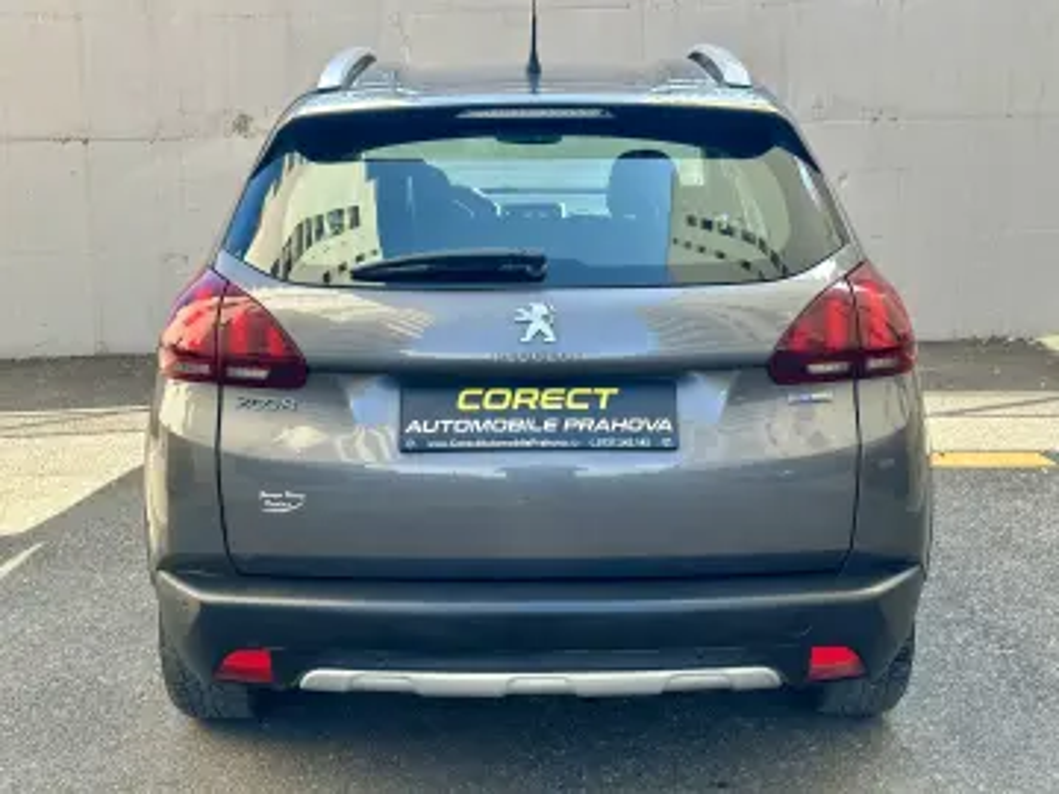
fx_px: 1468
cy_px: 397
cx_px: 530
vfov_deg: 30.3
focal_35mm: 48
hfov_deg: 39.7
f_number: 1.78
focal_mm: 6.86
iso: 64
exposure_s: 1/409
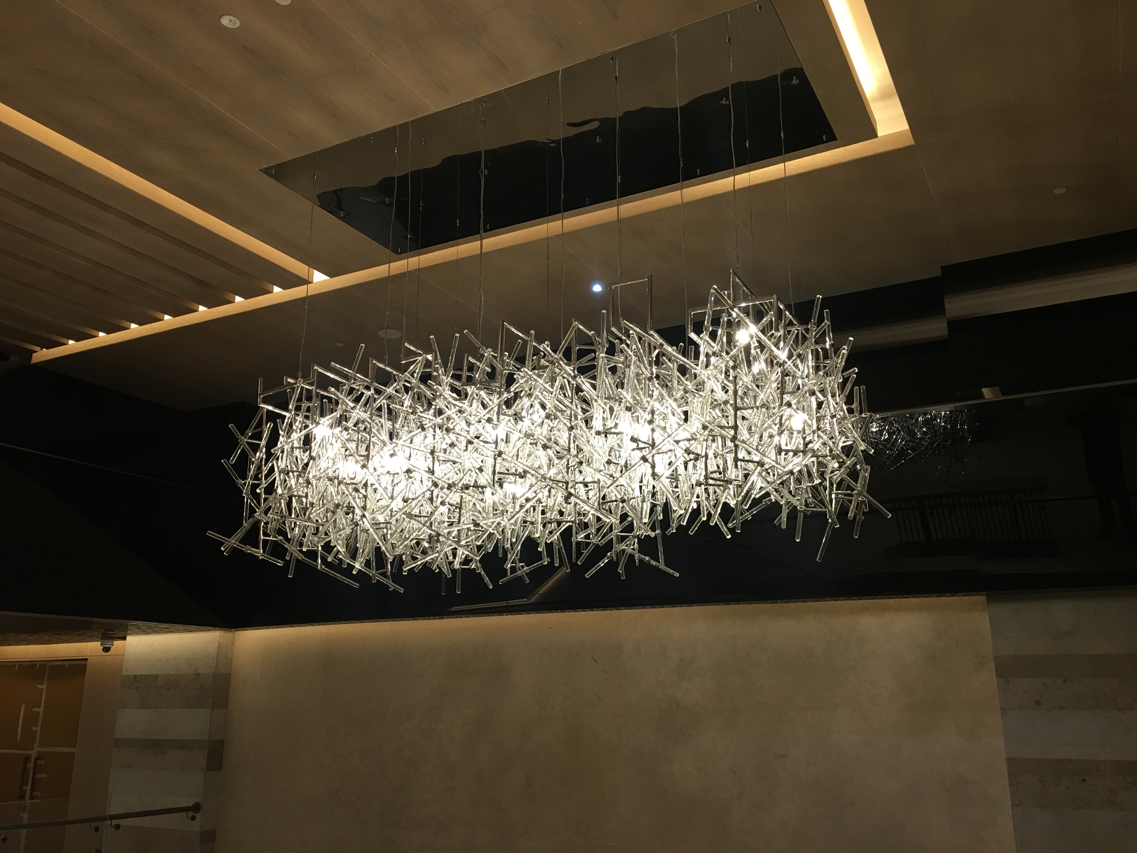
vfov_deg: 48.2
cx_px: 568
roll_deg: -0.3
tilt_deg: +17.3
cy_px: 426
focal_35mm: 29
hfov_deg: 61.7
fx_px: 953
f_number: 2.2
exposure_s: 1/17
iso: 50
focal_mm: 4.15
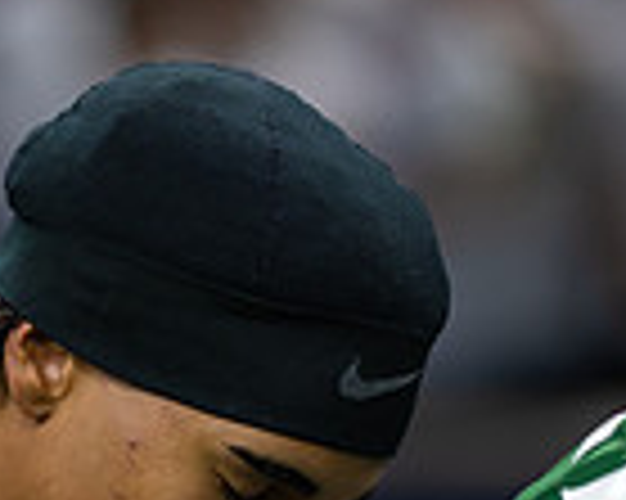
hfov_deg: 3.4
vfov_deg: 2.7
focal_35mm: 566
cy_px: 865
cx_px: 45
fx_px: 10479
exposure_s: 1/400
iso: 500
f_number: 1.8
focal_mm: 135
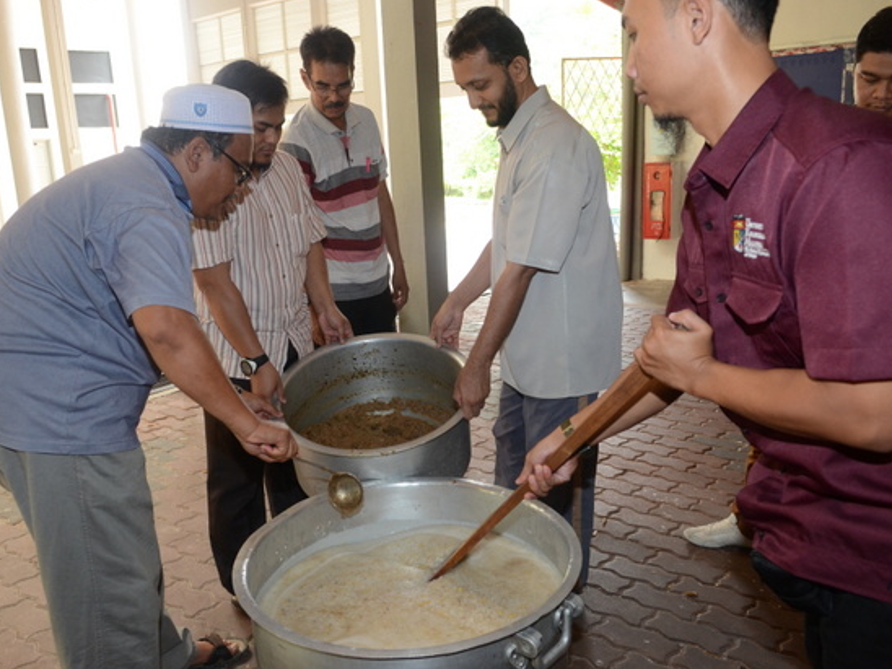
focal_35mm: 29
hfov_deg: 62.4
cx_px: 418
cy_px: 329
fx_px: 736
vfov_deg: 48.9
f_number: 4
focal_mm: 17
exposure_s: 1/250
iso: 1000
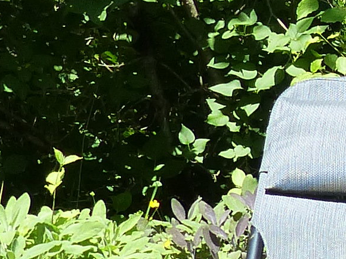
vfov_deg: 3.3
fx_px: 4548
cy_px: -80
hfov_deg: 4.3
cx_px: 805
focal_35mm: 455
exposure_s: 1/400
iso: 160
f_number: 4
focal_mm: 11.9
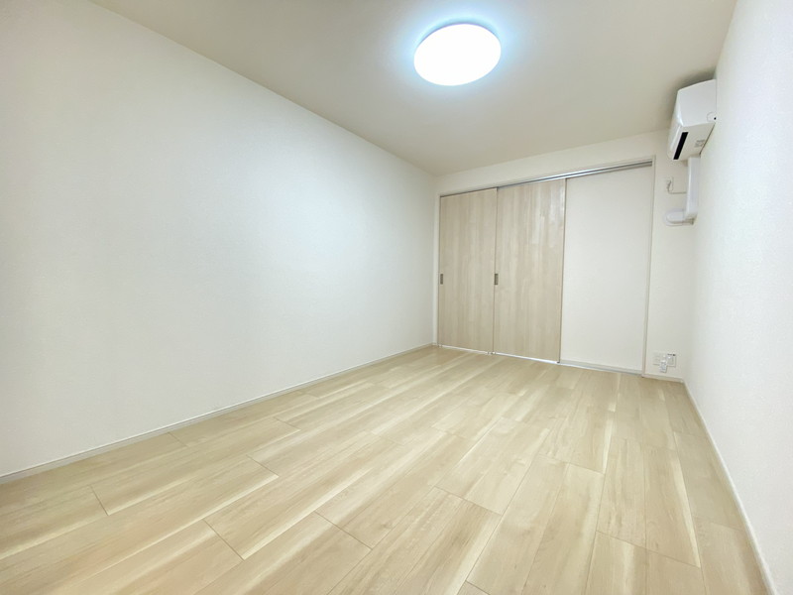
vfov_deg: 89.9
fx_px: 298
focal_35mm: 13
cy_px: 298
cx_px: 396
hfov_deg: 106.2
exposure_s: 1/50
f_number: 2.4
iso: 160
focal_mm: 1.54
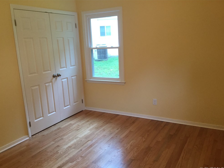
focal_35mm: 32
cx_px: 110
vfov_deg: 44.2
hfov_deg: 56.8
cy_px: 86
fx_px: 207
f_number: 2.4
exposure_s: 1/33
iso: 80
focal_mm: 3.3
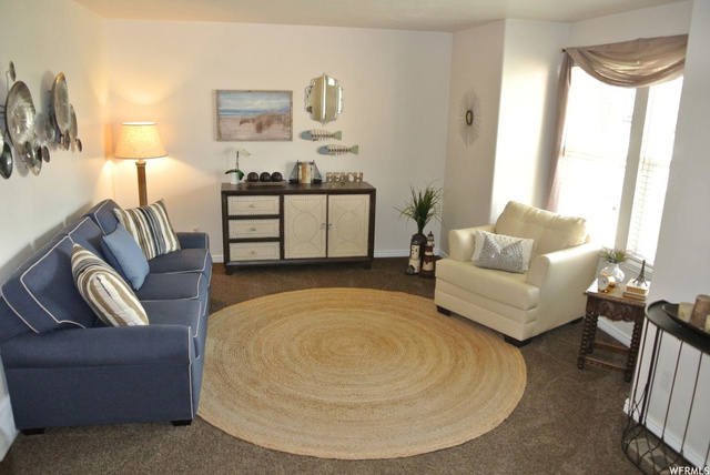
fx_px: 533
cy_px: 238
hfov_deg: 67.3
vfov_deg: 48.0
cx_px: 355
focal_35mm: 27
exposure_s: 1/60
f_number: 3.5
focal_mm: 10
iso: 560
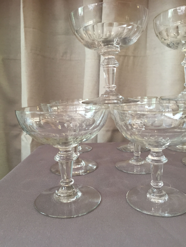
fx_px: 208
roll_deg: +2.5
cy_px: 124
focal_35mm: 29
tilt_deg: -7.9
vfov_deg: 61.7
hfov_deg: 48.2
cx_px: 93
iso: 100
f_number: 2.2
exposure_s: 1/33
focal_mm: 4.15
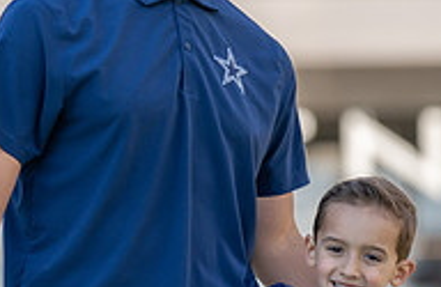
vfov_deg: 3.2
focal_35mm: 426
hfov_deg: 4.9
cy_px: 170
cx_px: 148
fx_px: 5181
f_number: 2.8
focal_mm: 139
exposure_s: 1/640
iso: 125
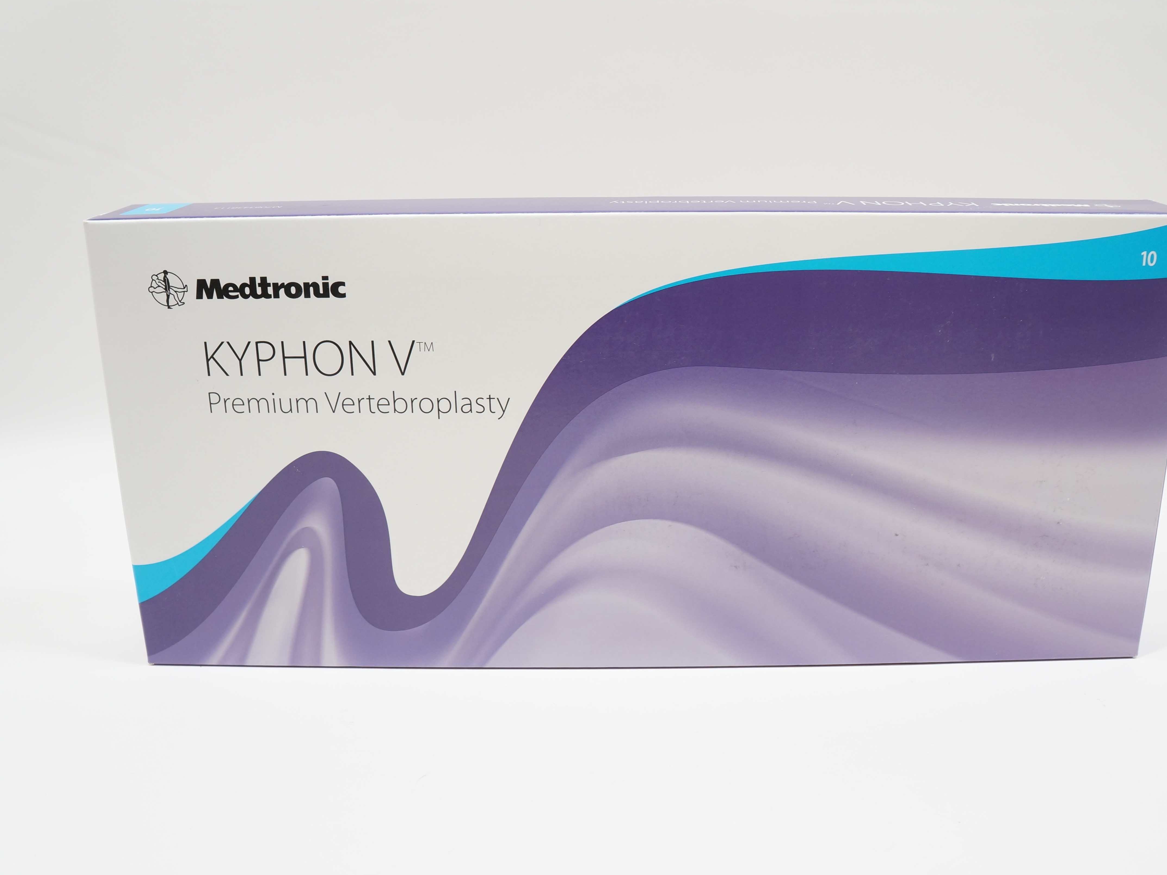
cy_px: 437
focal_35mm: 33
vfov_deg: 42.9
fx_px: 1113
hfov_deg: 55.2
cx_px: 651
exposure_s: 1/40
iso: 400
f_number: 6.3
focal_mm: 20
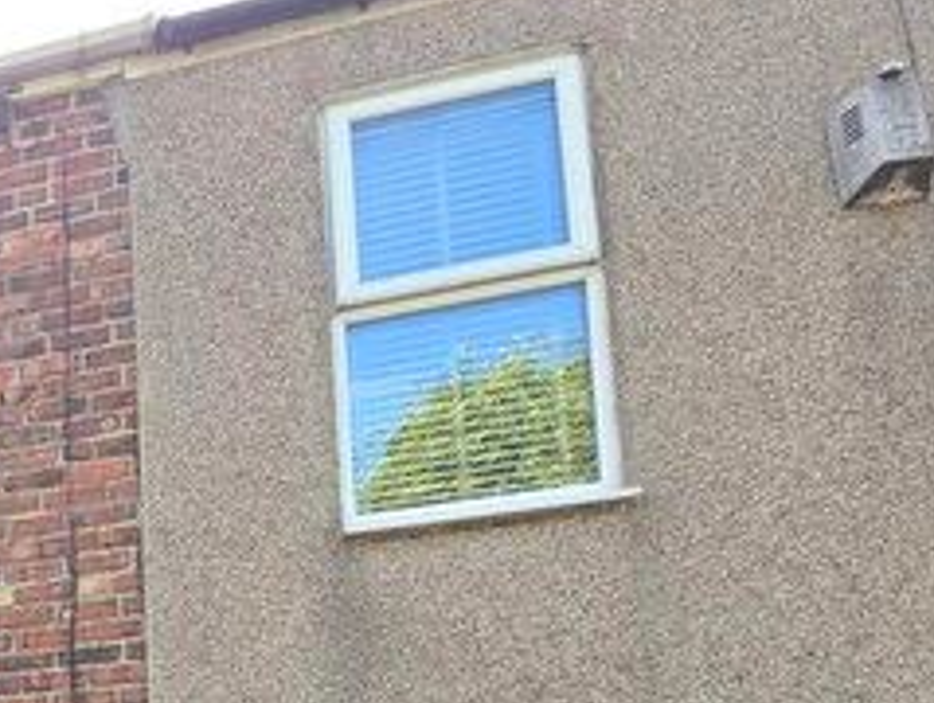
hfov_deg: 33.7
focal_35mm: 38
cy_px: 986
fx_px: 1027
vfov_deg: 28.4
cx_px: -309
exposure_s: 1/264
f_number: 2.2
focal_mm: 2.2
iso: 50
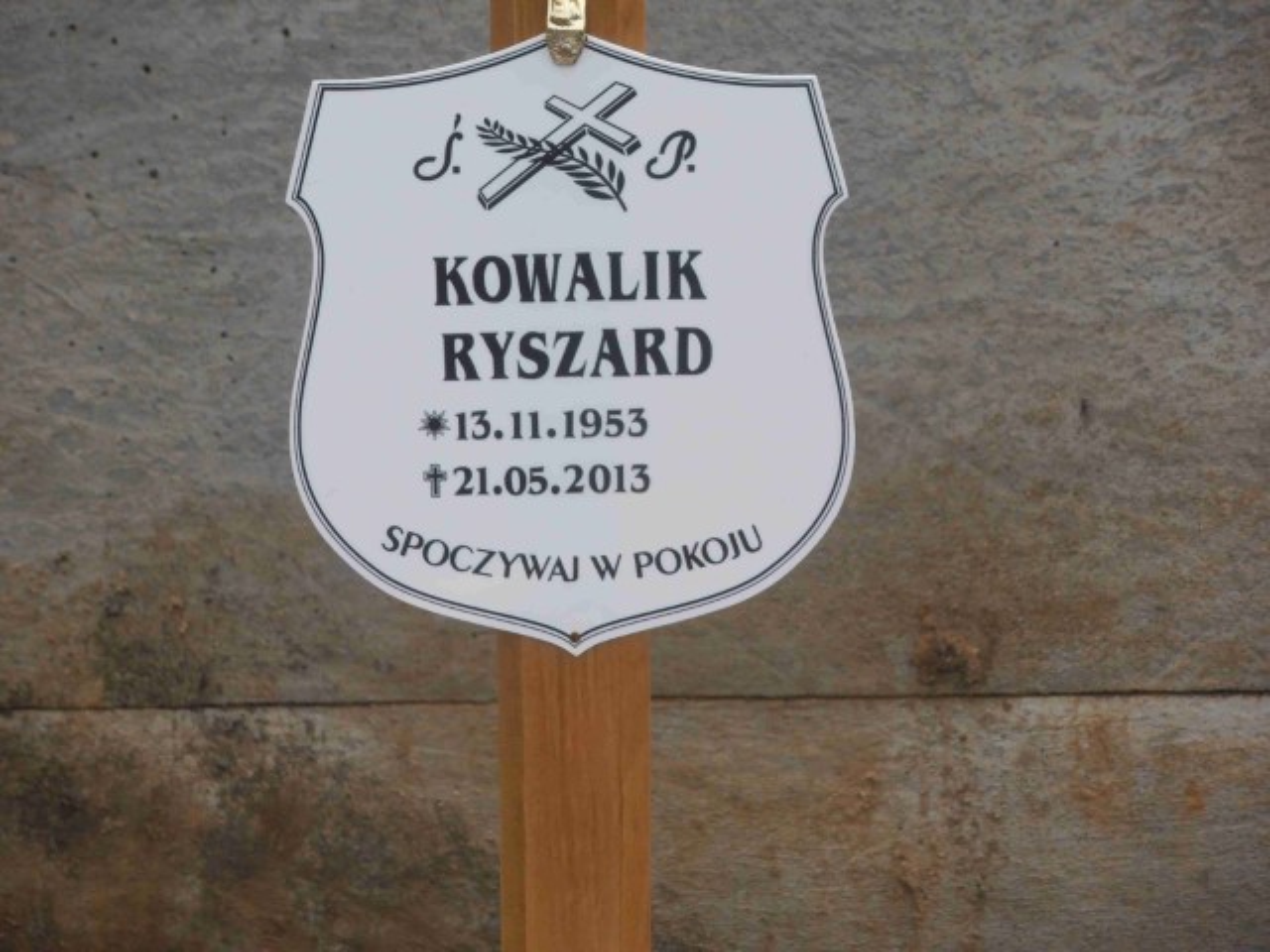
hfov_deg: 10.0
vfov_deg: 7.5
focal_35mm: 198
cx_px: 635
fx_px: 7264
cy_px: 476
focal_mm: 35.05
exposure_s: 1/125
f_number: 5.8
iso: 100
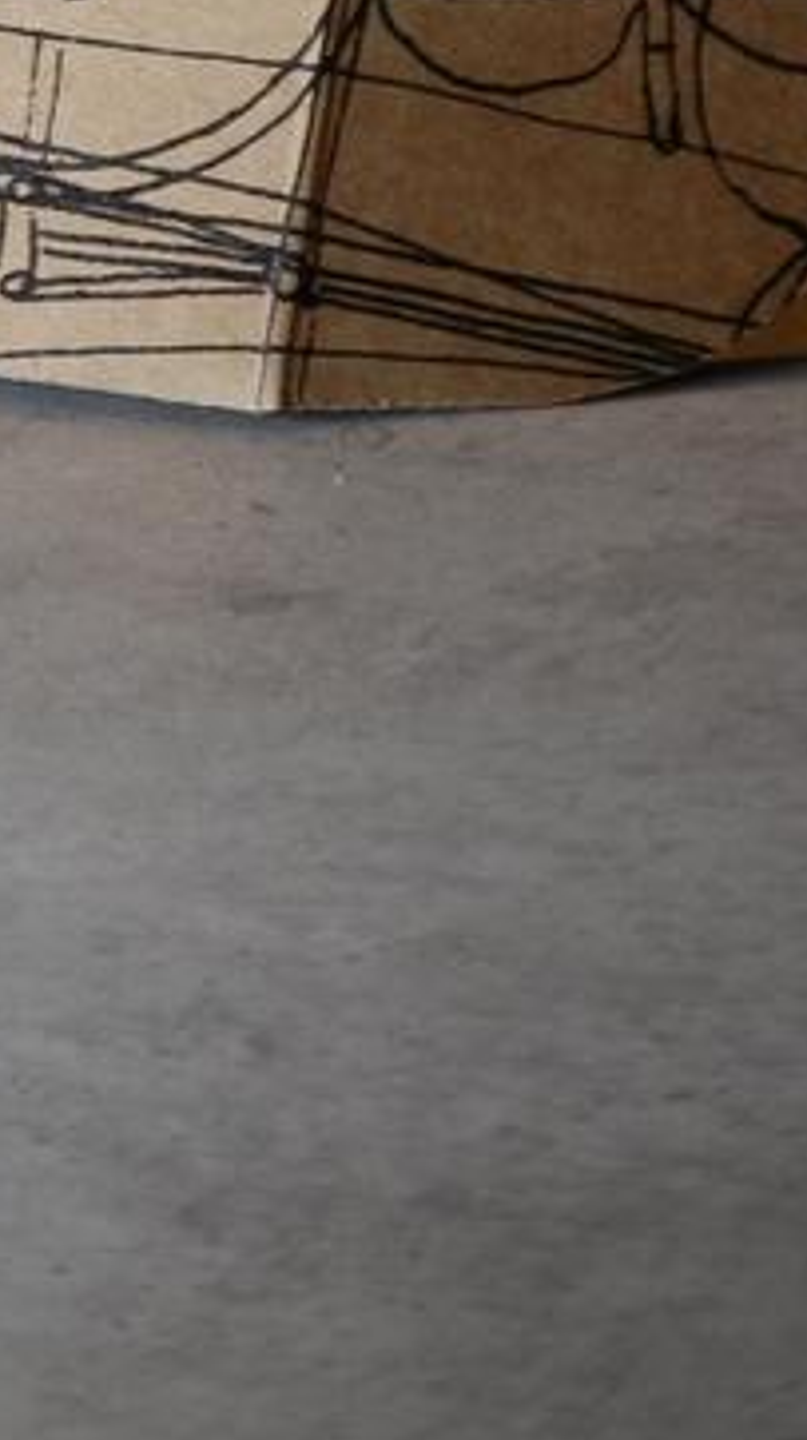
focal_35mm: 621
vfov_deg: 3.5
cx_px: -300
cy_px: -44
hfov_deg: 2.0
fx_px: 23679
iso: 181
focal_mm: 41.2
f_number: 4.8
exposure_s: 1/30
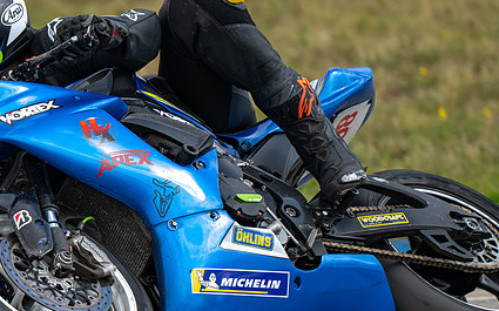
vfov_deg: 1.2
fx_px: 14582
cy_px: 269
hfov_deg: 2.0
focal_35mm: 1073
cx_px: 78
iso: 320
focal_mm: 600
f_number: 6.3
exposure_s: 1/1250
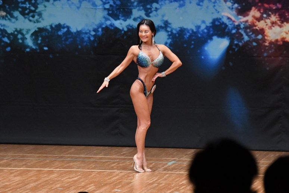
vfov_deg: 4.8
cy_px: 96
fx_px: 2287
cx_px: 144
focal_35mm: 285
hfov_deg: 7.2
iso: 6400
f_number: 5.6
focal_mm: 190
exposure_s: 1/400
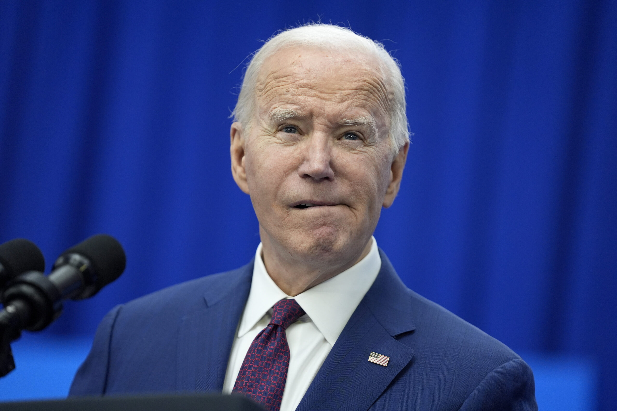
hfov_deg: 10.3
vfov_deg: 6.9
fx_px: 3428
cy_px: 206
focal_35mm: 200
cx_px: 308
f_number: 2.8
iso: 2000
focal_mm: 200
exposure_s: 1/640
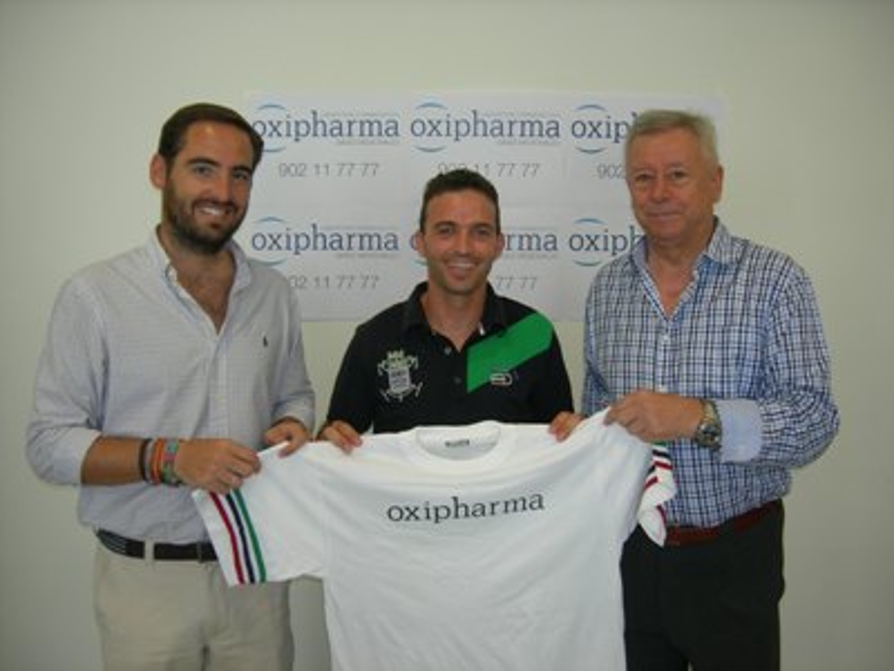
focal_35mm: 36
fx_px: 930
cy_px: 336
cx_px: 447
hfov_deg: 51.4
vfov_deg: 39.7
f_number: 2.7
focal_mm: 7.5
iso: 64
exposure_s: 1/30
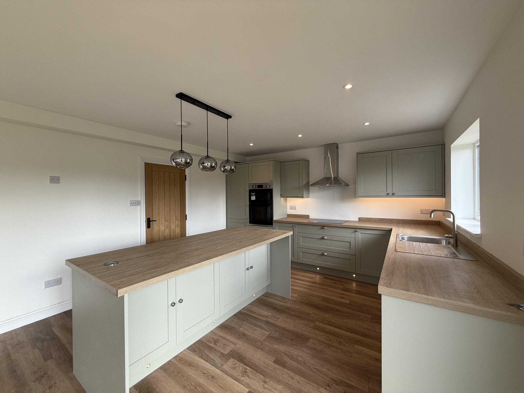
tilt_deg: -0.1
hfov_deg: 102.1
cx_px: 262
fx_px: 212
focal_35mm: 14
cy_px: 196
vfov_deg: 85.7
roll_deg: +0.7
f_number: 2.2
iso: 50
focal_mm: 2.22
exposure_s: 1/100
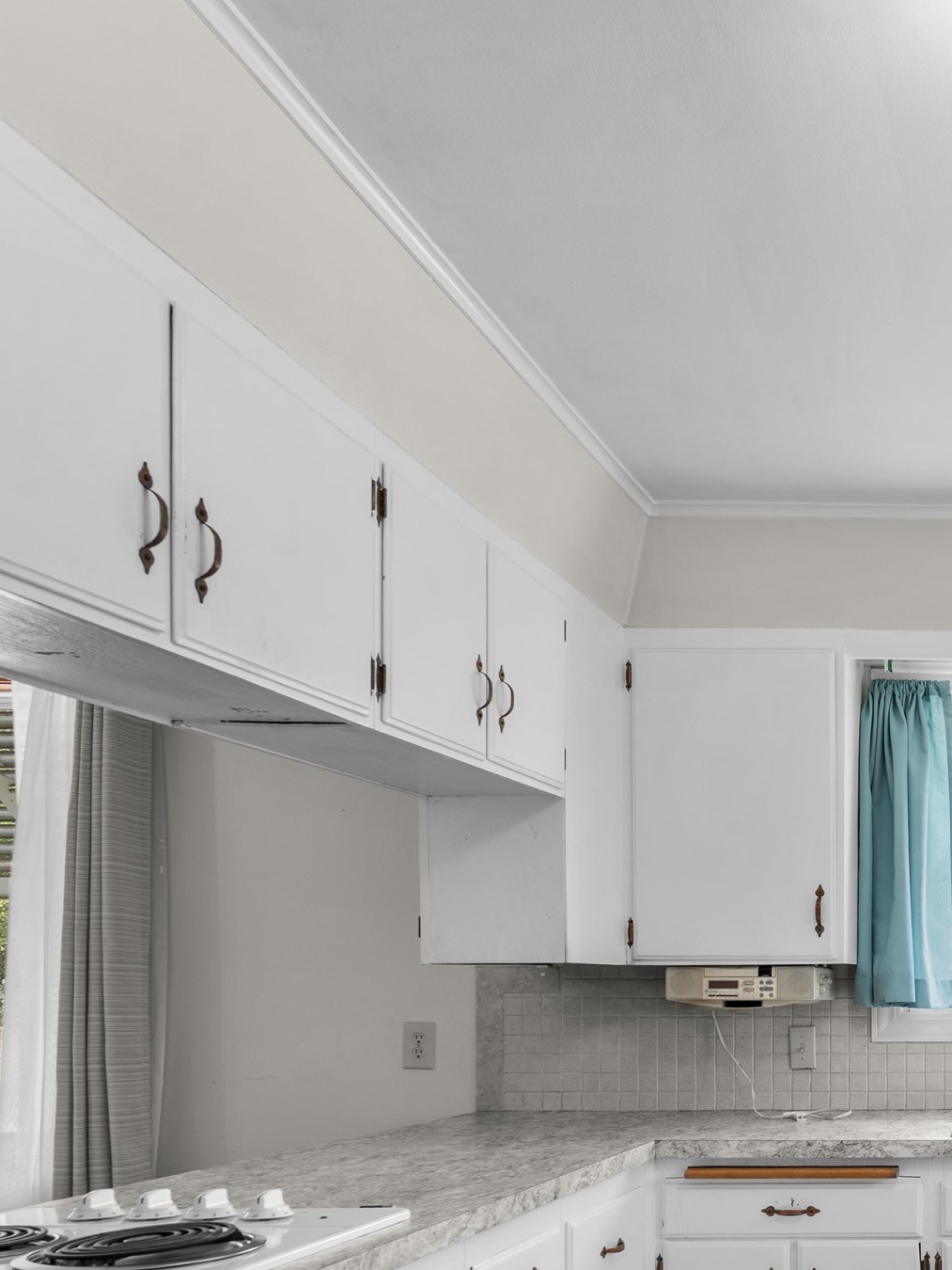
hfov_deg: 33.8
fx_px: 1283
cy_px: 959
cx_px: 1110
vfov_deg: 50.4
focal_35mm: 35
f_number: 8
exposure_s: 1/2.5
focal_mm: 16
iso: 100
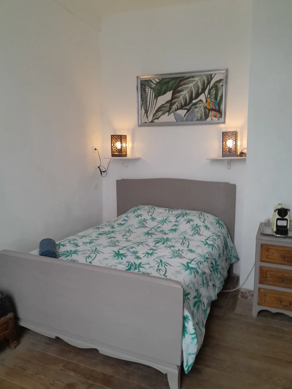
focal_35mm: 26
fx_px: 292
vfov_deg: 67.3
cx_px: 146
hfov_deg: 53.1
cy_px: 194
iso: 250
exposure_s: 1/50
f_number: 1.8
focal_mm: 3.98
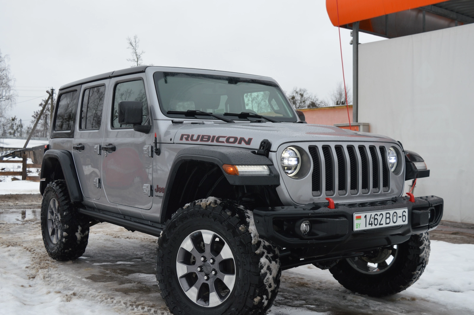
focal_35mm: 42
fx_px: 552
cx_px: 237
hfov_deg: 46.4
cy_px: 158
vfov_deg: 31.8
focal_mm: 28
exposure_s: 1/125
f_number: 5.6
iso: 125
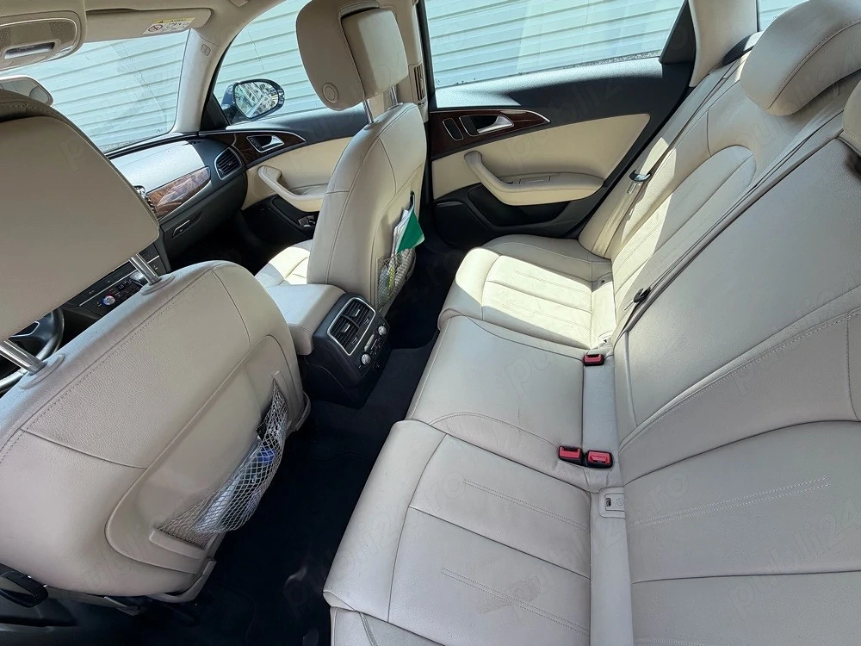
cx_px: 430
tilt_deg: -42.3
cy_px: 323
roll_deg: +14.6
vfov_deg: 85.7
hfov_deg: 102.1
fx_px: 348
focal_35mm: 14
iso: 50
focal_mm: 2.22
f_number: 2.2
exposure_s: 1/212
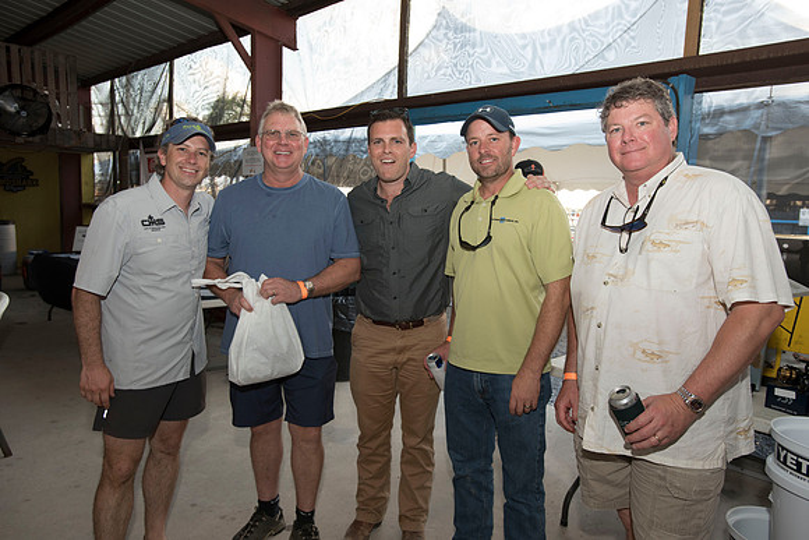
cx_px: 404
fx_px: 562
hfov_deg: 71.5
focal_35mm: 25
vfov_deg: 51.3
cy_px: 270
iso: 500
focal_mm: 25
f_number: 5
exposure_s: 1/100
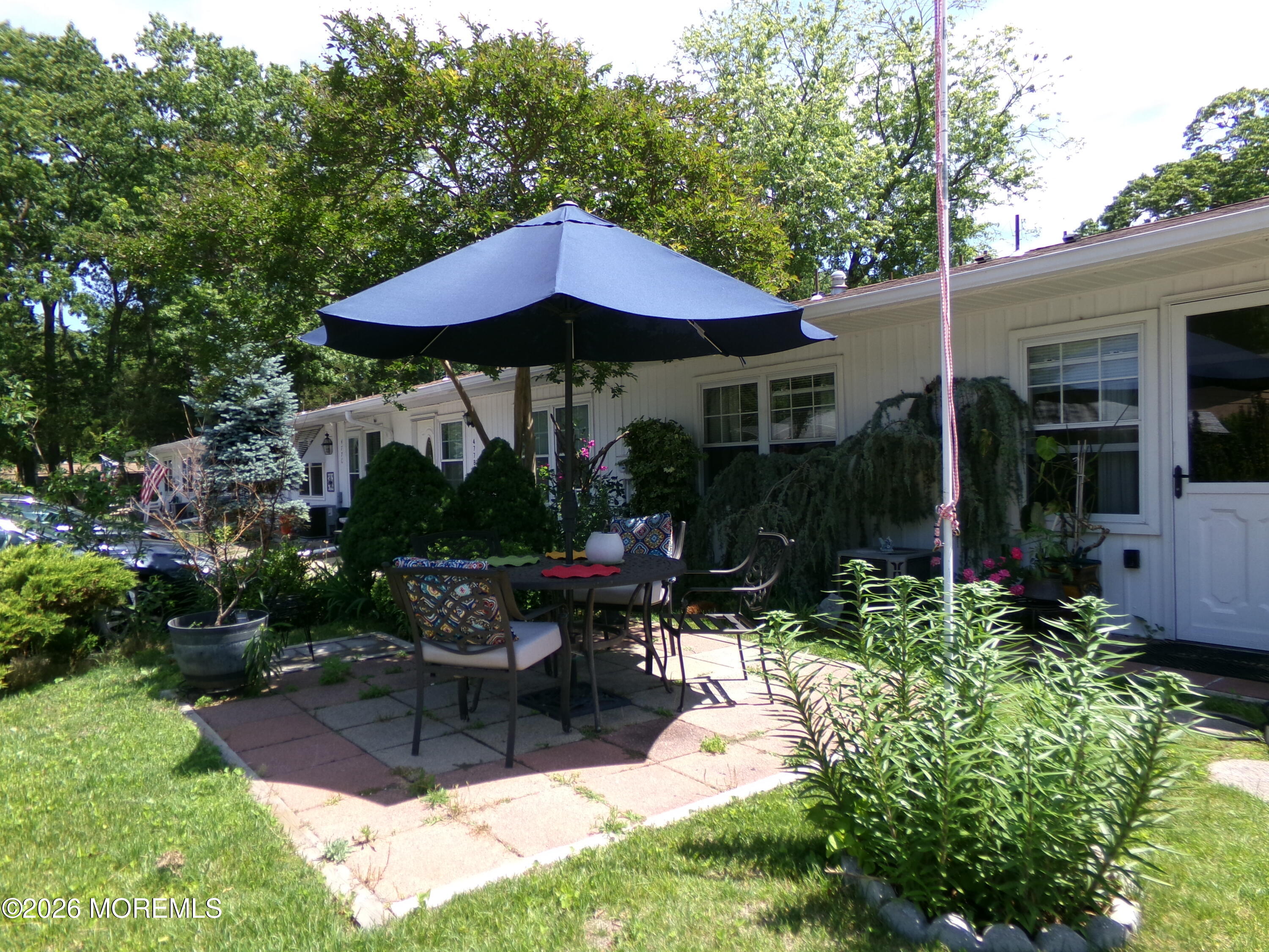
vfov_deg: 56.8
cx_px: 634
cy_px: 476
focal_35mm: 24
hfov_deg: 71.6
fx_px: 880
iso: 100
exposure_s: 1/420
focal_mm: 4.3
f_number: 3.7
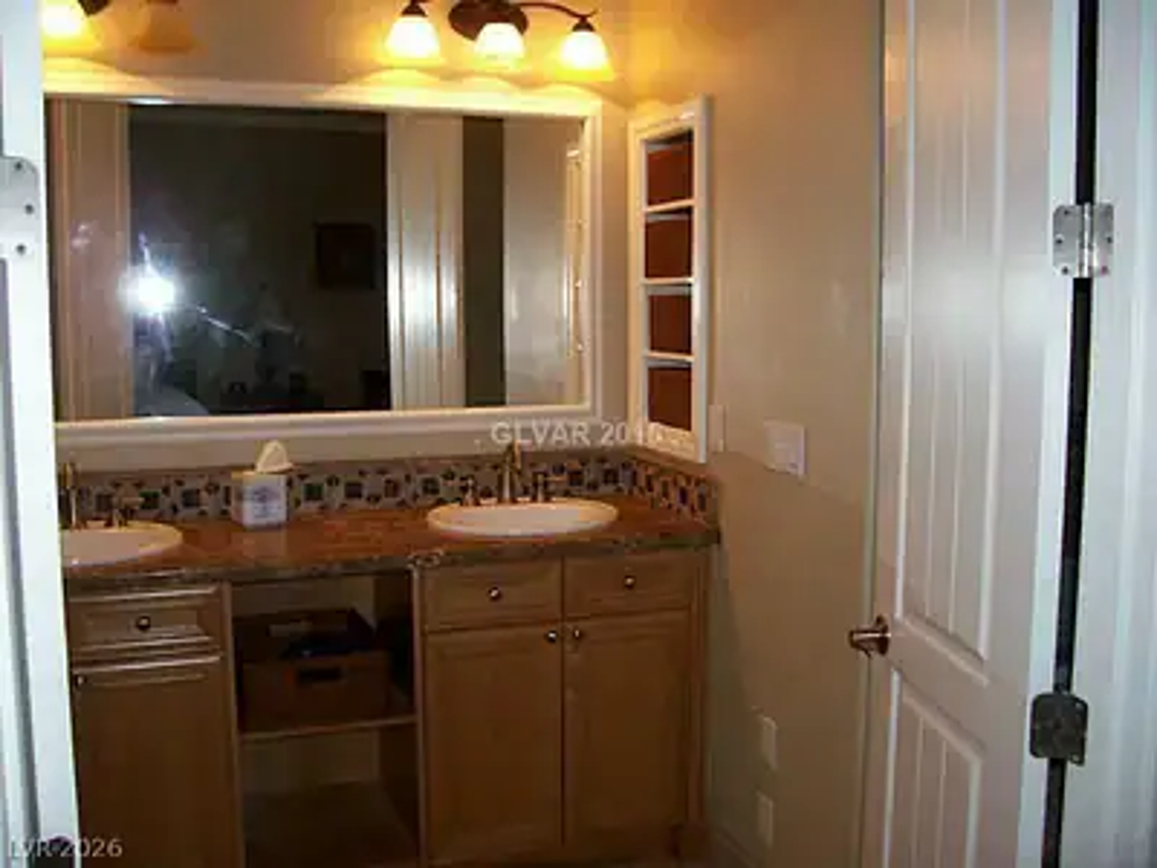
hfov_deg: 54.0
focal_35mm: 34
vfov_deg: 41.8
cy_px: 434
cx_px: 578
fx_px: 1136
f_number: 2.7
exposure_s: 1/112
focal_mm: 5.6
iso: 140
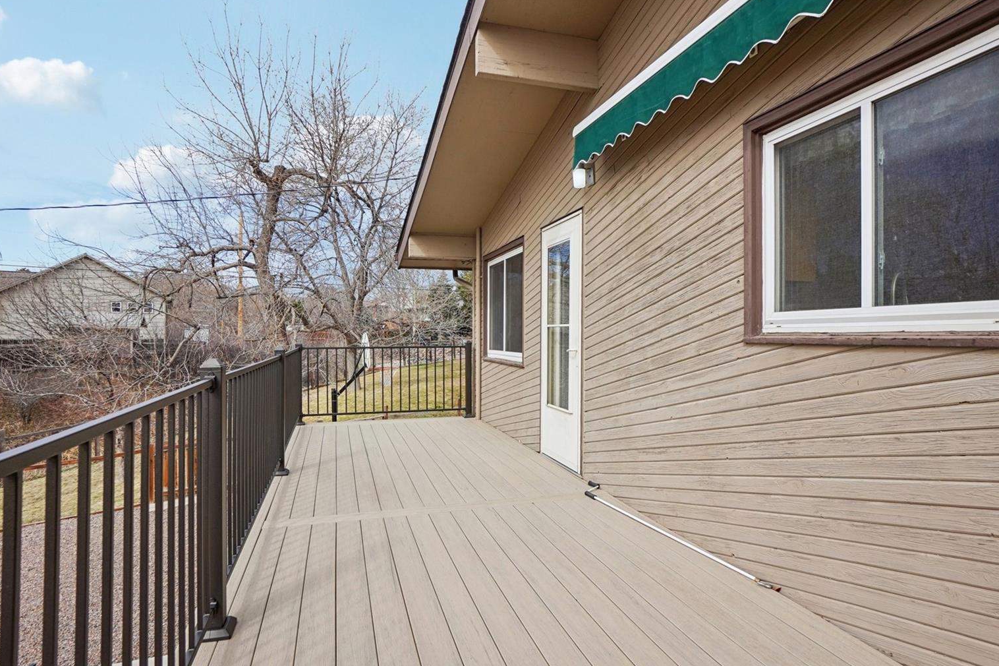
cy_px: 343
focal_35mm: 19
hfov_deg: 86.9
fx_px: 527
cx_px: 508
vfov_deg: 64.5
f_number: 8
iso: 100
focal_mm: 12
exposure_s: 1/160
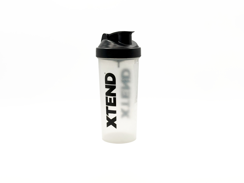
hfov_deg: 39.7
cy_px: 92
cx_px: 122
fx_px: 338
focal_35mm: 48
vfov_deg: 30.3
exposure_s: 1/2865
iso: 64
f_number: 1.8
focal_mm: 6.8
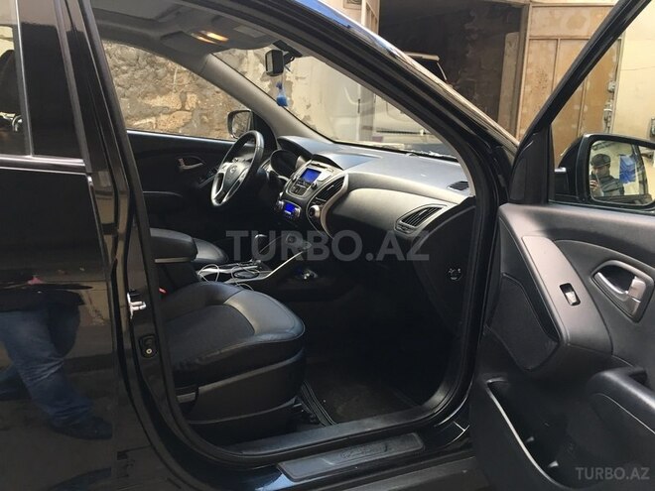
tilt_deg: -13.4
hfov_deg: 61.7
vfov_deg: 48.2
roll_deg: -0.9
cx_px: 328
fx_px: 549
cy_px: 246
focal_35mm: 29
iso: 40
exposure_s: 1/33
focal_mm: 4.15
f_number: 2.2
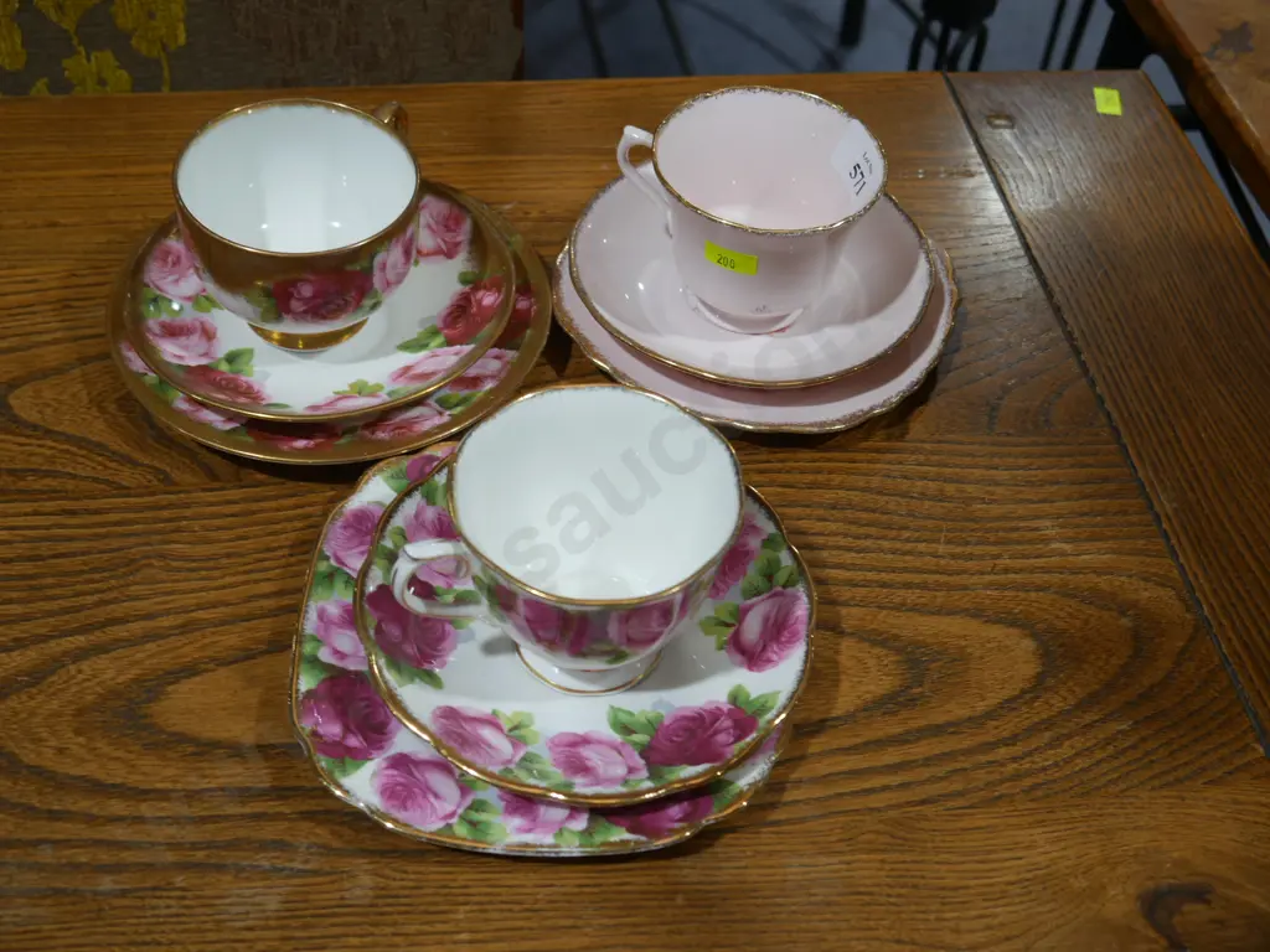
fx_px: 1468
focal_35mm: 40
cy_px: 476
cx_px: 635
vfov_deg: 36.0
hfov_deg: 46.8
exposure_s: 1/60
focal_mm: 20
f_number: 4.5
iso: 200
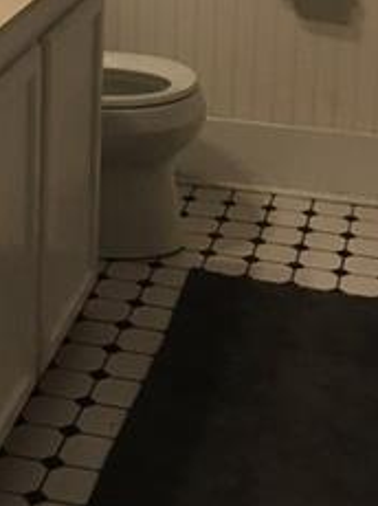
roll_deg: -2.1
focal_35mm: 97
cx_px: 136
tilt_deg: -6.6
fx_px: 1415
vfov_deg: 19.1
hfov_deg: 15.2
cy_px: -108
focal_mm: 4.15
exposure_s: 1/30
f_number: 2.2
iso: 80
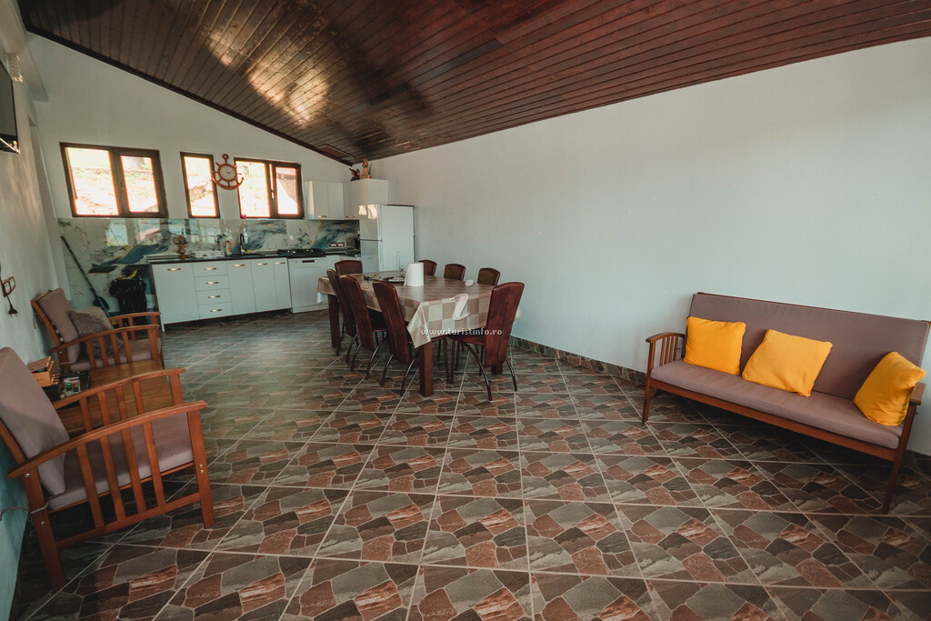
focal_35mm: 15
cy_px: 310
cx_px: 466
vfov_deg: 77.3
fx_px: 388
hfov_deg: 100.4
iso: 100
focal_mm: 10
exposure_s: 1/125
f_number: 4
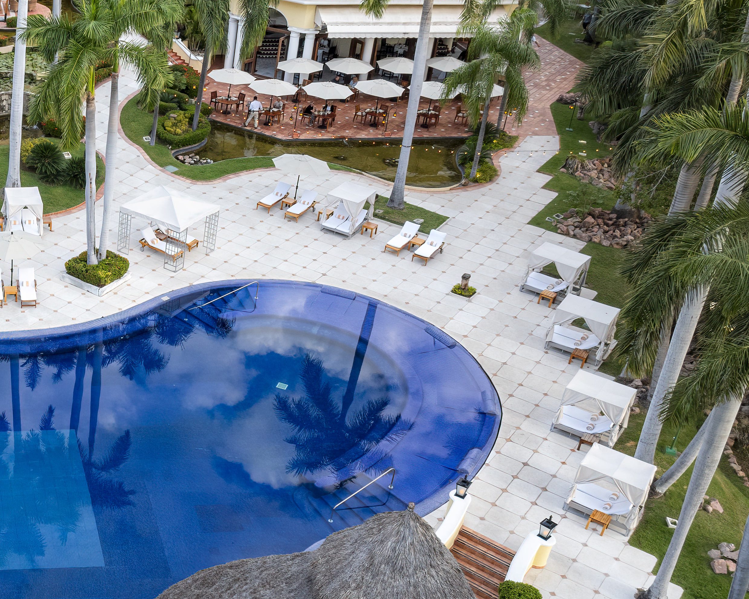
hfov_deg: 33.5
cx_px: -31
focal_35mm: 50
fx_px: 1108
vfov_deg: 30.2
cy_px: 329
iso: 100
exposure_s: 1/60
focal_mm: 12.29
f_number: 5.6
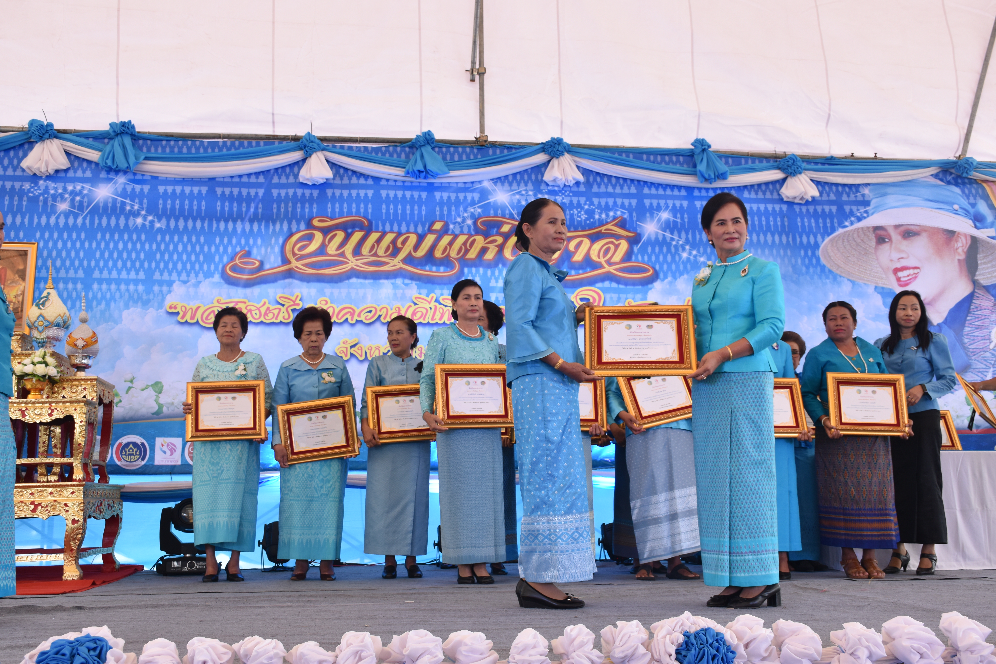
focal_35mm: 39
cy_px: 332
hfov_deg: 49.6
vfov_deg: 34.2
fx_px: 1079
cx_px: 498
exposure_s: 1/200
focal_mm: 26
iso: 400
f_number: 7.1
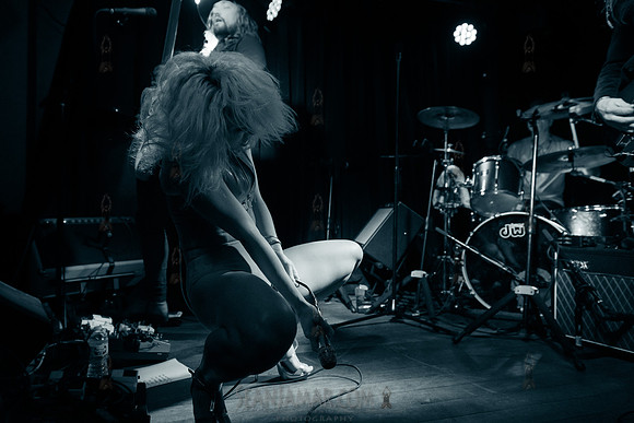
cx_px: 317
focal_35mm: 24
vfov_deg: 53.2
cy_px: 212
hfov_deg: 73.7
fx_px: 423
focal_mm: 24
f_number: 3.5
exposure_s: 1/200
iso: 2500
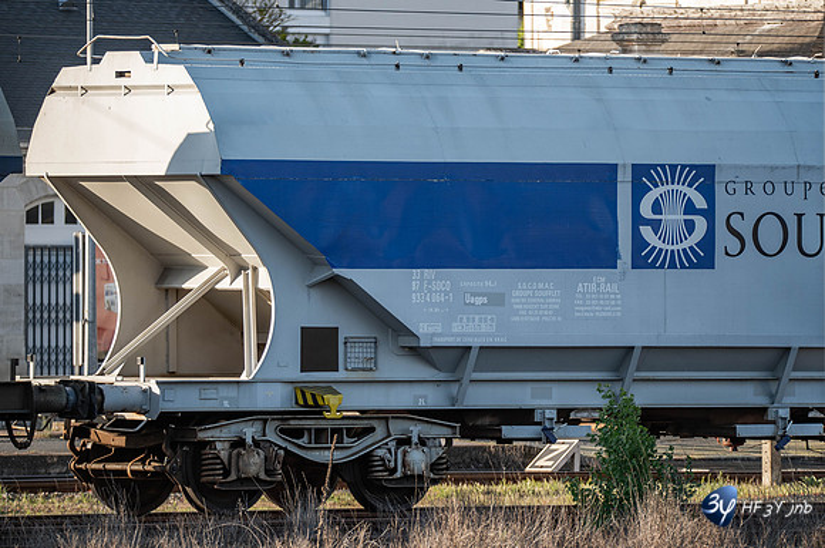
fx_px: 8815
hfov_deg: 5.4
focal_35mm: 385
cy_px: 190
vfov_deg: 3.6
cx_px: 432
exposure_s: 1/320
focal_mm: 290
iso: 320
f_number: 5.6
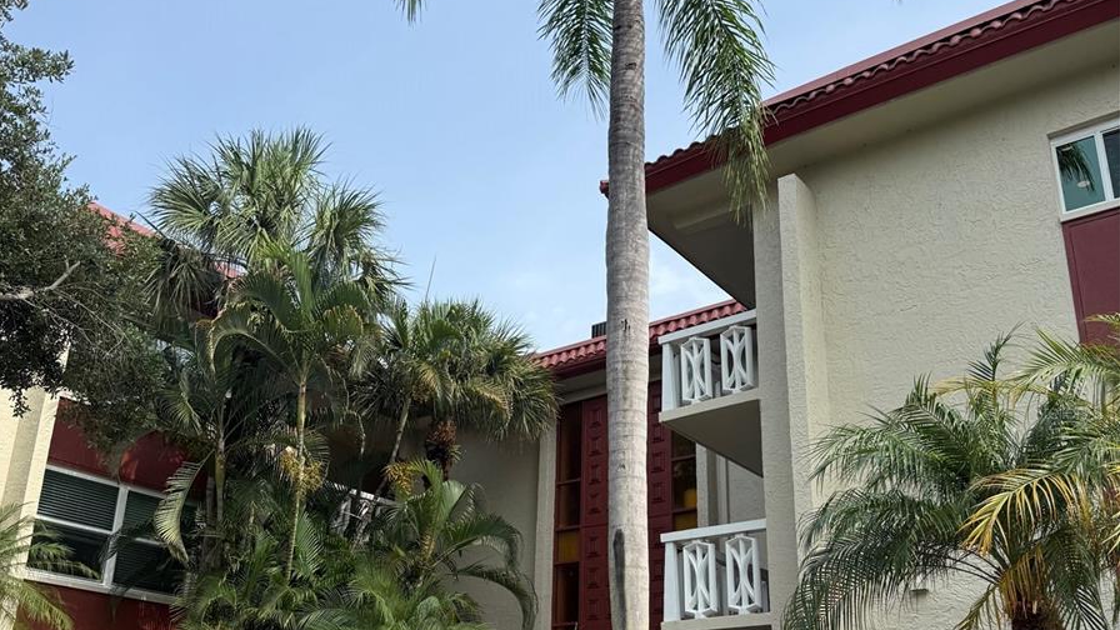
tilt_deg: +20.9
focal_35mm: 35
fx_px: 1039
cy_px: 411
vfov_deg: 33.5
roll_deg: -1.4
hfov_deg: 56.6
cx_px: 559
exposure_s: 1/3279
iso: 80
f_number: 1.78
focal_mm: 6.76
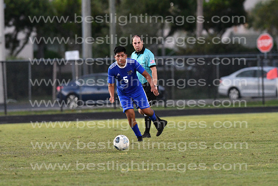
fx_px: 3476
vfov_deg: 3.1
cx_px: 139
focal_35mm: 450
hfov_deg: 4.6
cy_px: 93
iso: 6400
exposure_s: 1/800
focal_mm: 300
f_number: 4
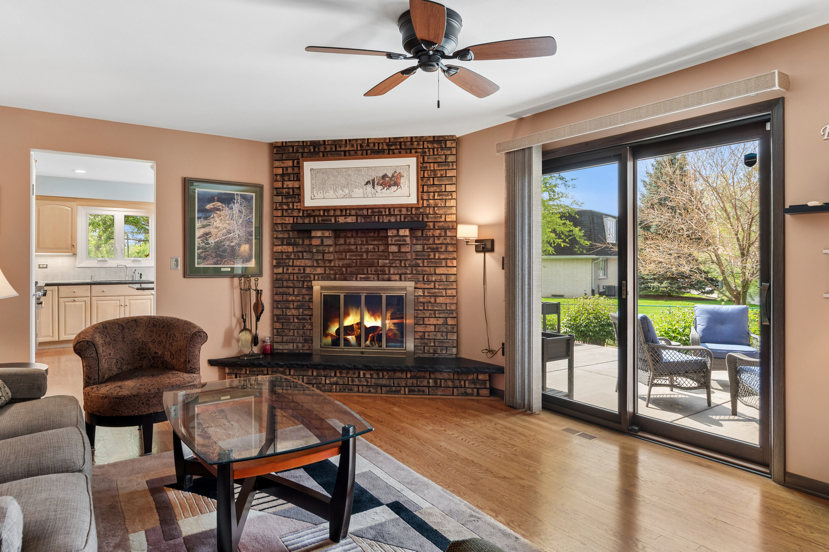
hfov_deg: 81.2
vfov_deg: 59.5
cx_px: 414
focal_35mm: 21
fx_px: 484
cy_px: 276
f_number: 8
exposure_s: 1/10
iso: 250
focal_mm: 14
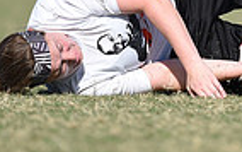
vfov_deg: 0.8
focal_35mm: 1660
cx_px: 215
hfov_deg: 1.3
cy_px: 7
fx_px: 10957
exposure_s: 1/2500
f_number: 2.8
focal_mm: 400
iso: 100
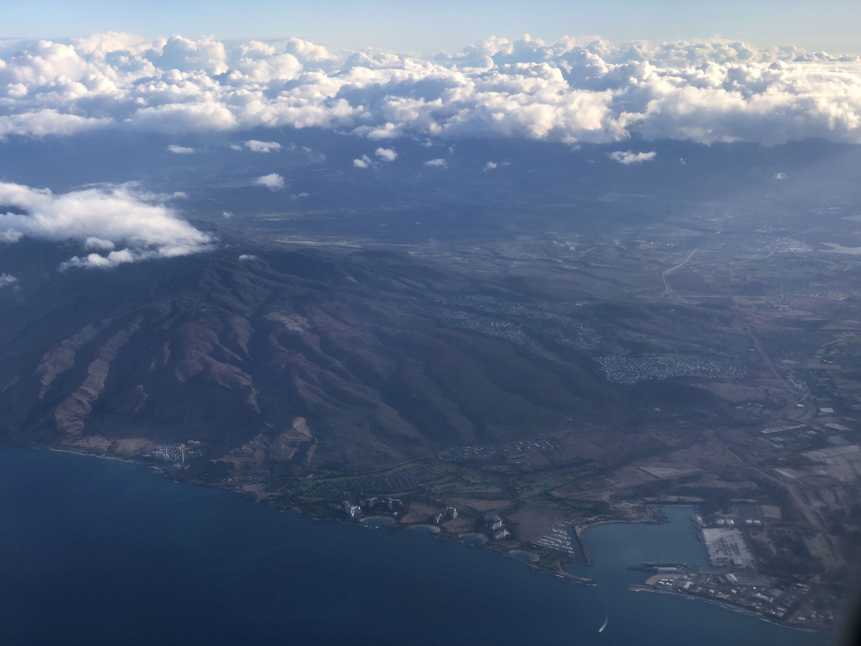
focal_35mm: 52
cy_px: 323
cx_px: 430
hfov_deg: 36.8
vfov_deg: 28.0
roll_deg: +1.9
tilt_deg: -9.6
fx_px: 1293
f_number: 2.4
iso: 20
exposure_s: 1/813
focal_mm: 6
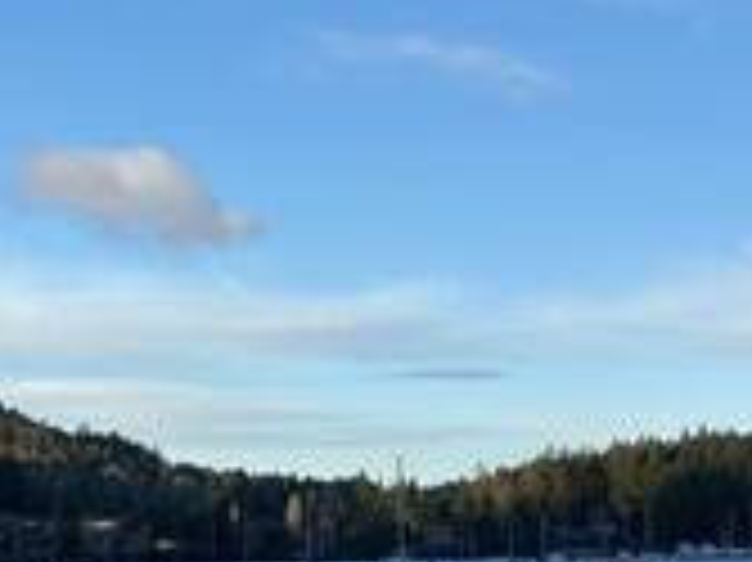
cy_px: 450
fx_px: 1802
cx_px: 1051
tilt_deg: +2.5
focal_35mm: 83
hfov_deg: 20.8
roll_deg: +1.7
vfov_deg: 17.6
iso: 32
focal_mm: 4.25
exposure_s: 1/1157
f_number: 1.8
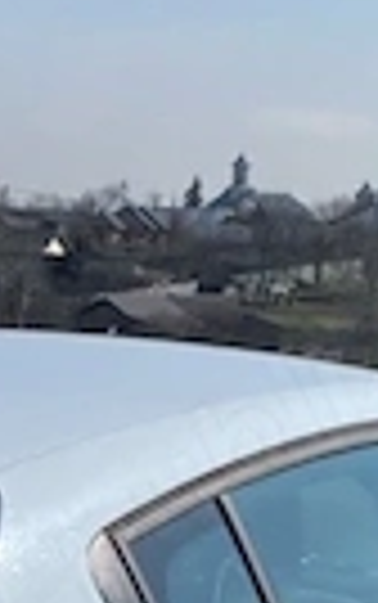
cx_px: -176
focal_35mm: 164
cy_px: 486
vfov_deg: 12.7
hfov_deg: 7.9
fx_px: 2697
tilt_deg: -3.2
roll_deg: -1.7
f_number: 1.8
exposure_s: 1/5025
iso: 32
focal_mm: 4.25
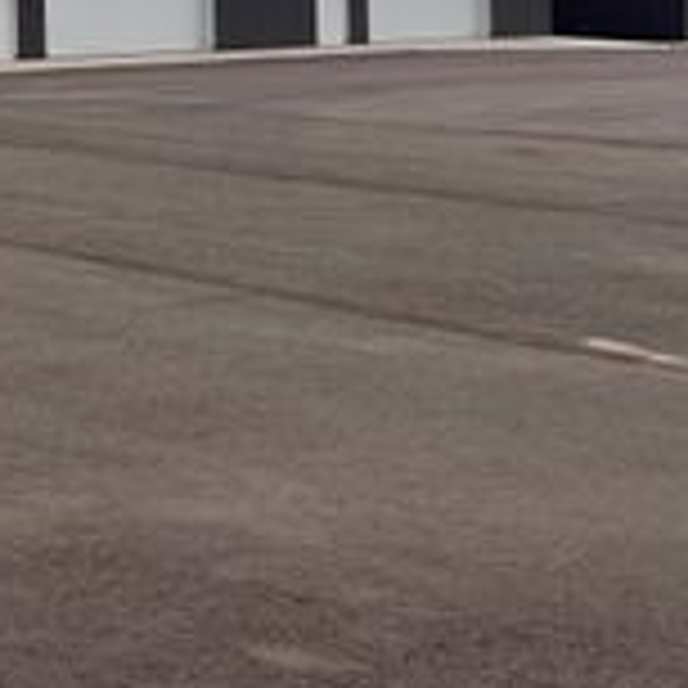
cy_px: -61
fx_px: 1686
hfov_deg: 20.3
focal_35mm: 75
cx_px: -301
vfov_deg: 21.9
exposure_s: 1/8850
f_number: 1.6
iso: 50
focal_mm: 5.96
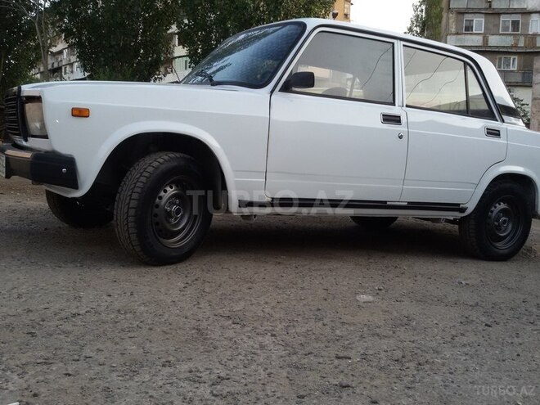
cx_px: 270
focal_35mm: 31
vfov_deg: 45.4
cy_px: 202
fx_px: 484
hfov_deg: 58.4
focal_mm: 2.93
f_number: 2.4
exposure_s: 1/100
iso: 50
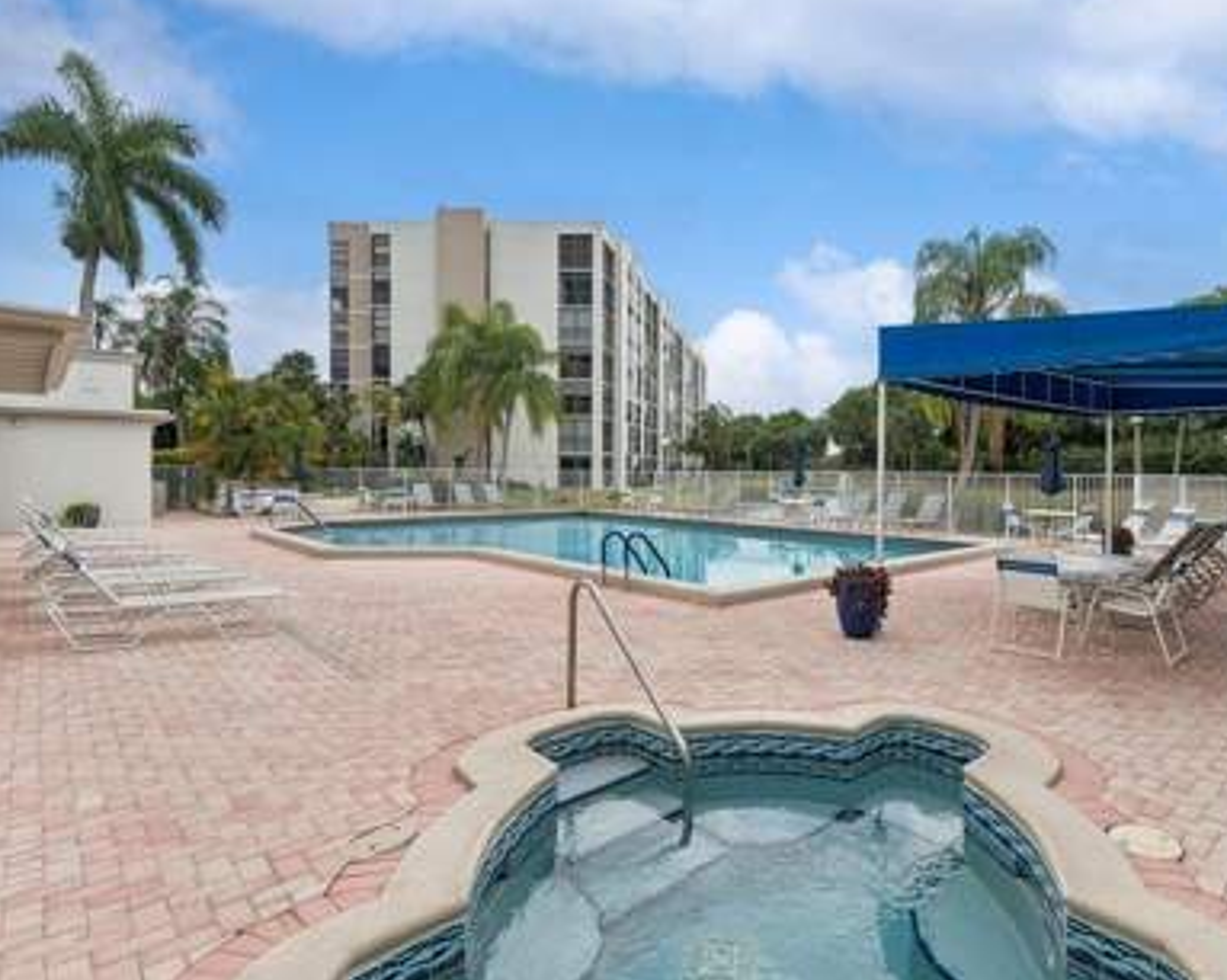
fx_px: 726
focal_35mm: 20
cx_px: 759
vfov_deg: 68.0
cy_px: 476
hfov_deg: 79.1
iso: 100
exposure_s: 1/200
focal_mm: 17
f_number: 11
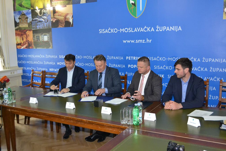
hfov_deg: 53.1
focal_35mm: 36
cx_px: 113
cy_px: 76
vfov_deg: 36.9
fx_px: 226
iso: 2200
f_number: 4
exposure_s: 1/60
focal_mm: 24
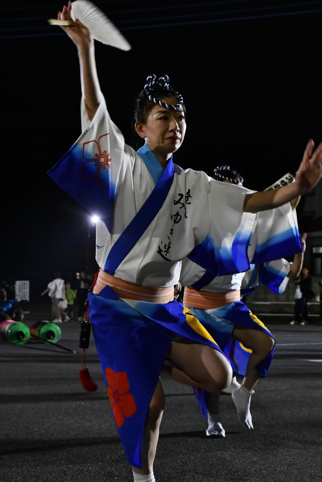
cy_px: 241
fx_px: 765
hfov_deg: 23.8
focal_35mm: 57
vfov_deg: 35.1
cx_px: 161
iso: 6400
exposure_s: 1/125
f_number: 6.3
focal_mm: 38
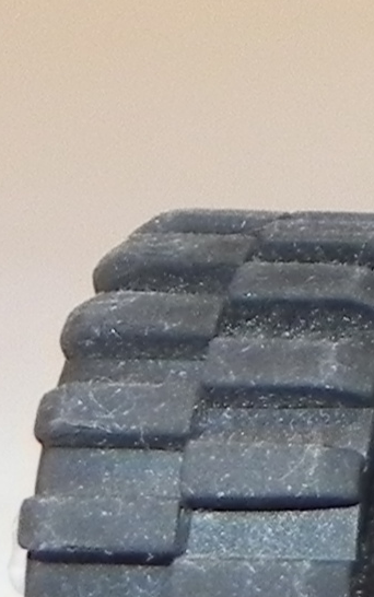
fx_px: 2996
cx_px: 1071
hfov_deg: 6.6
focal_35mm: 184
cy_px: -119
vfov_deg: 11.2
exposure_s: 1/30
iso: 200
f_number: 2.8
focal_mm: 4.6
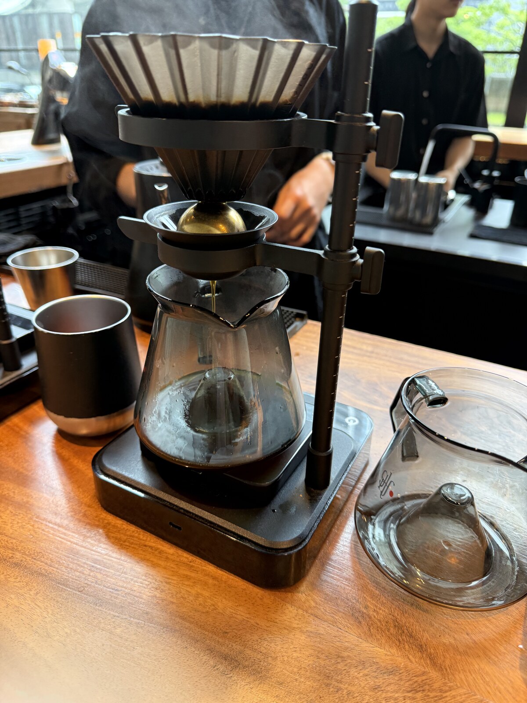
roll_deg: -1.5
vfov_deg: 71.6
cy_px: 352
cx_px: 264
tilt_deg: -28.9
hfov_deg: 56.8
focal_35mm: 24
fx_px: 487
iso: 160
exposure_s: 1/60
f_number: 1.78
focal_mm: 6.76
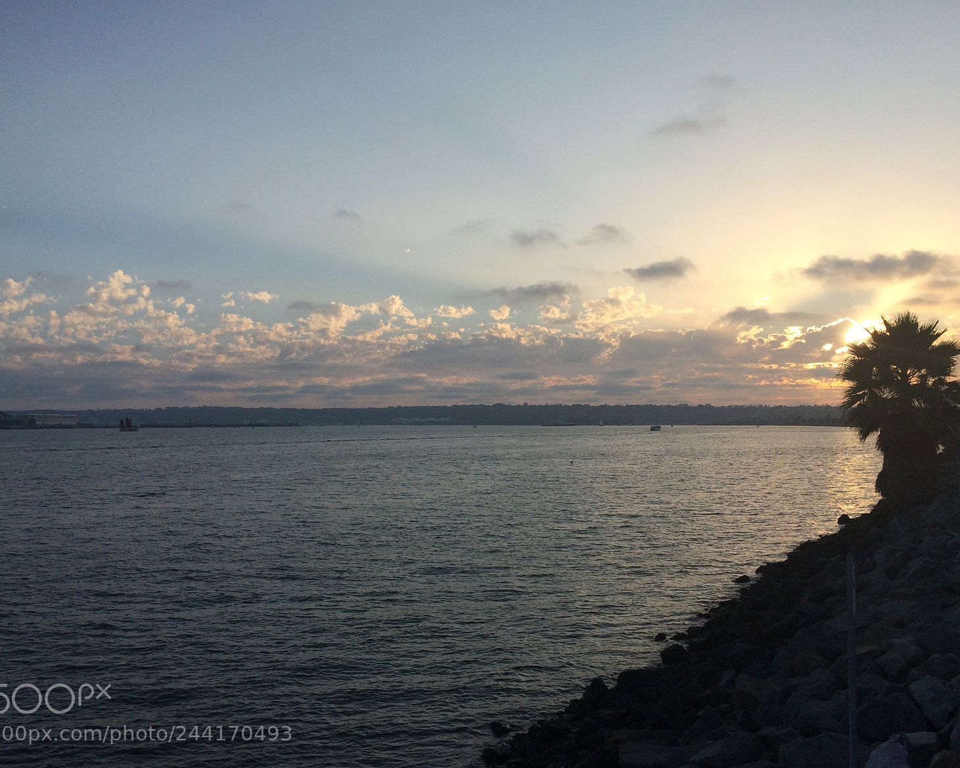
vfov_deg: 47.1
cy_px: 391
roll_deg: +0.4
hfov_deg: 57.2
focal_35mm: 31
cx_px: 474
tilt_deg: +2.1
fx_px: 881
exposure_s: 1/2160
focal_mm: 4.15
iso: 32
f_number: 2.2
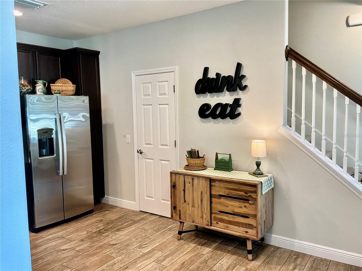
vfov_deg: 49.7
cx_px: 181
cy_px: 136
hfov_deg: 63.4
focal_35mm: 28
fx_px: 293
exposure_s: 1/60
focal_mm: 3
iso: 125
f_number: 1.8
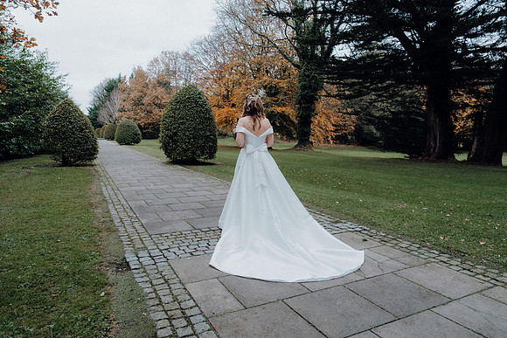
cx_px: 254
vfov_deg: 53.2
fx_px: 338
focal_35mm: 24
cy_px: 169
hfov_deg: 73.7
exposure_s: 1/200
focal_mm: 24
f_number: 3.5
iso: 4000
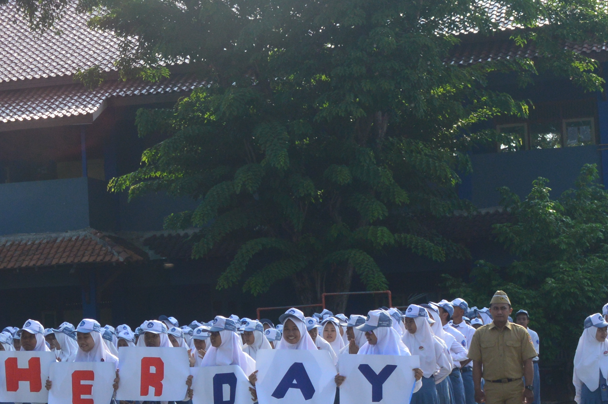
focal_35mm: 112
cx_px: -80
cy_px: 253
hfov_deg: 17.5
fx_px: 1895
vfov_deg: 12.2
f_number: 11
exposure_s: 1/400
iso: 400
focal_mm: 29
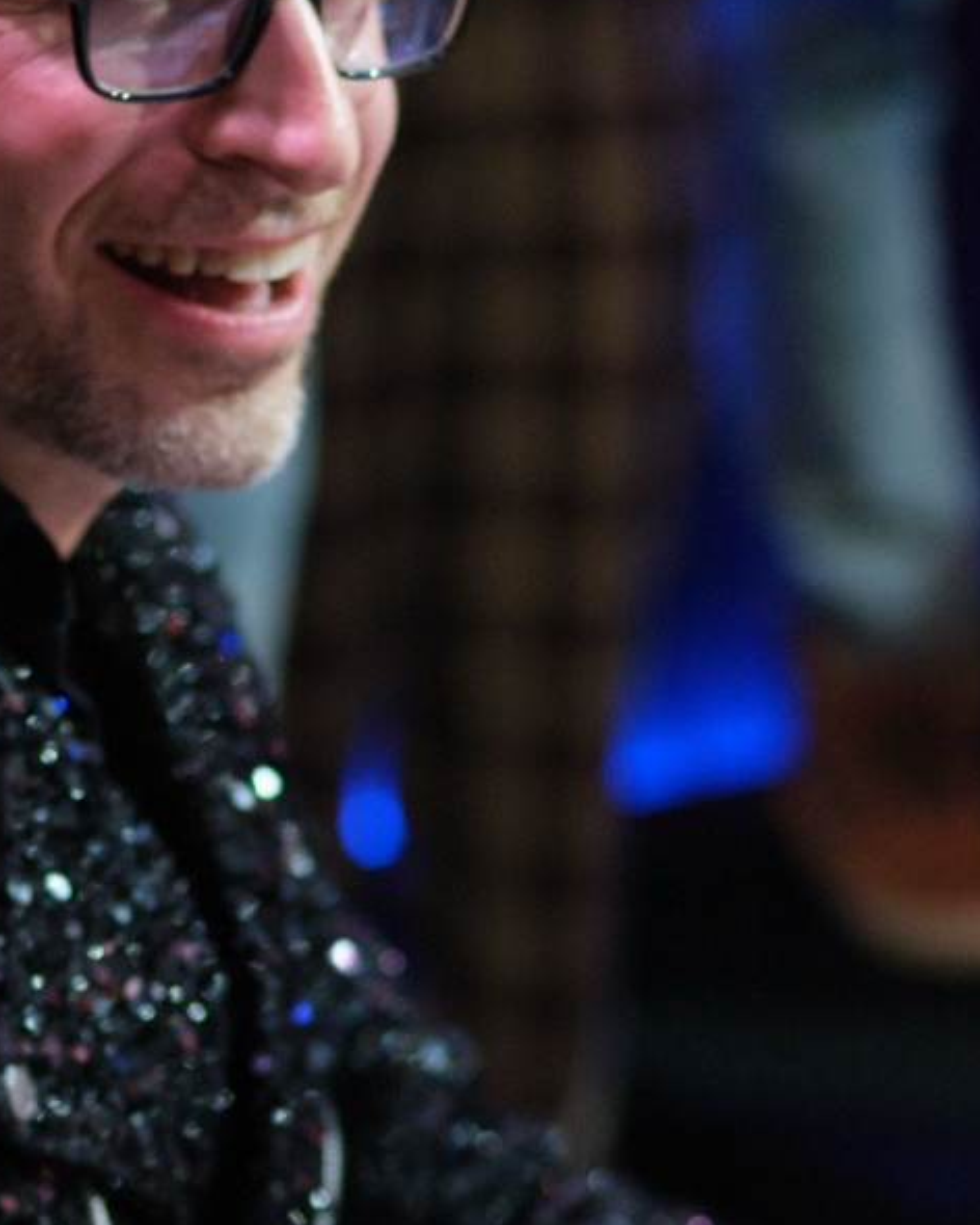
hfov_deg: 8.6
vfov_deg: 10.8
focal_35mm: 179
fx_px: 6490
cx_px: 245
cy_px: 897
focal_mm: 50
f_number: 2.2
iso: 800
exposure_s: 1/160
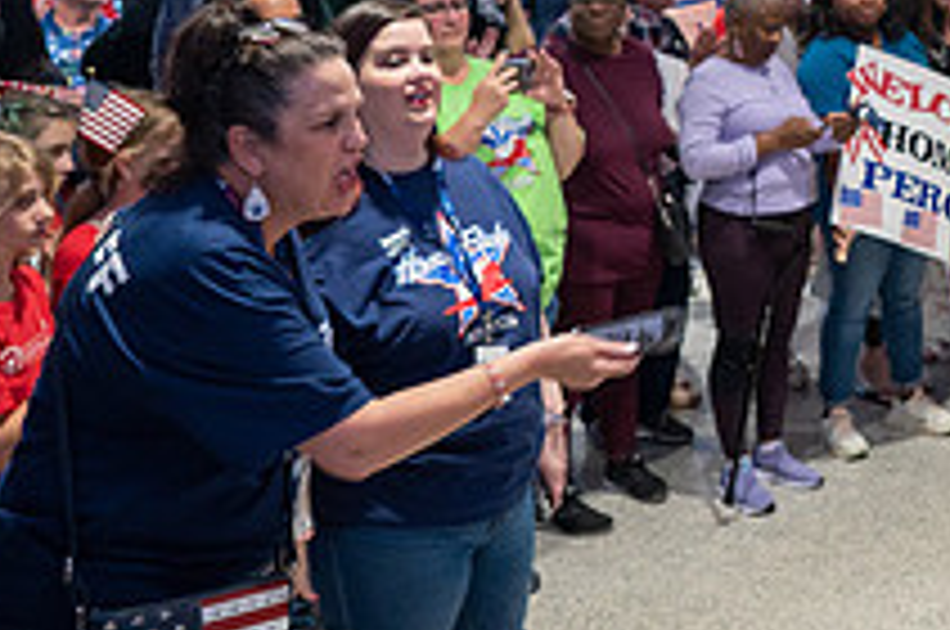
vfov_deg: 19.7
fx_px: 1739
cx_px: 945
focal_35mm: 66
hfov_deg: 28.7
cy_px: -50
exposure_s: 1/60
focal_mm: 24
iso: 1400
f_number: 4.5
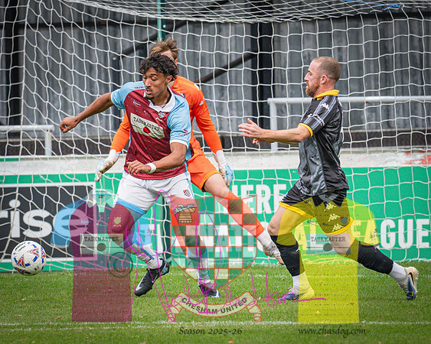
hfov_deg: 2.1
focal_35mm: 937
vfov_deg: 1.7
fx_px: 11951
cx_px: 151
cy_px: 179
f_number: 6.3
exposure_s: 1/1000
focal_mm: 400
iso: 640
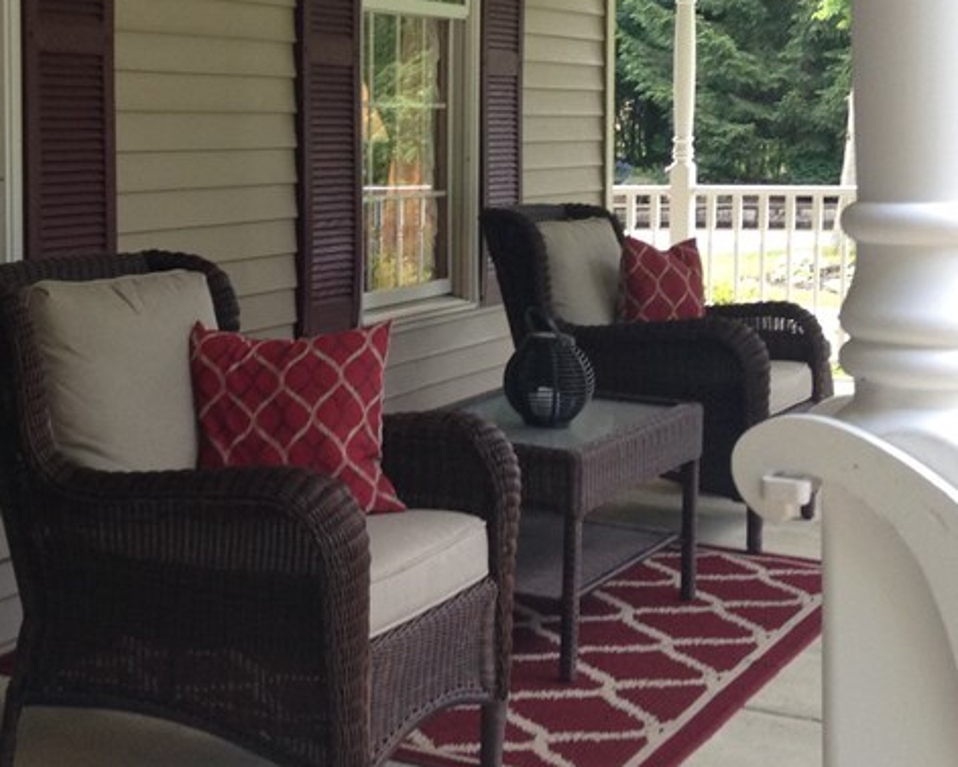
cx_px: 193
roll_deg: +2.0
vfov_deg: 21.7
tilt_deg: -4.0
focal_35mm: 70
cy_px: 230
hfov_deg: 26.6
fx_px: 1985
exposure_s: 1/120
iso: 80
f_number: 2.4
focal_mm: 4.12
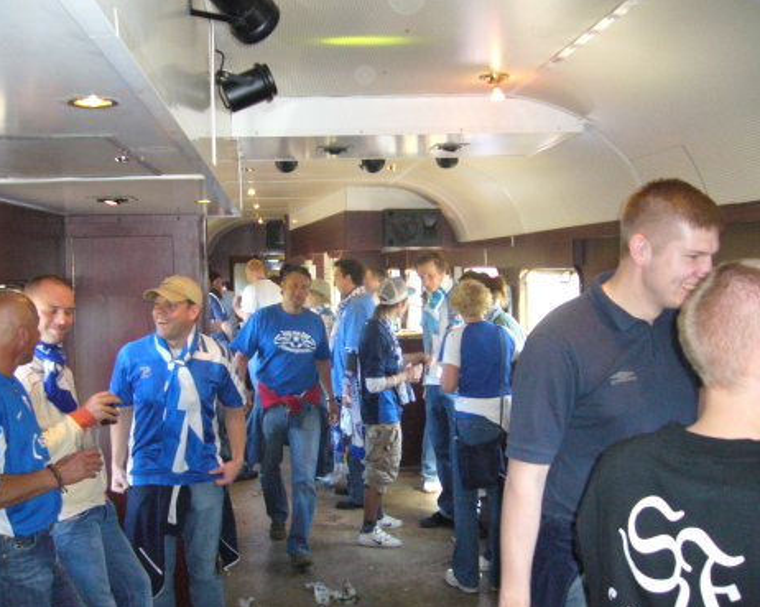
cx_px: 355
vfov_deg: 40.1
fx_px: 832
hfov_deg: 49.1
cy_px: 305
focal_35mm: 37
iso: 320
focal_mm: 5.8
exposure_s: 1/60
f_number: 2.8
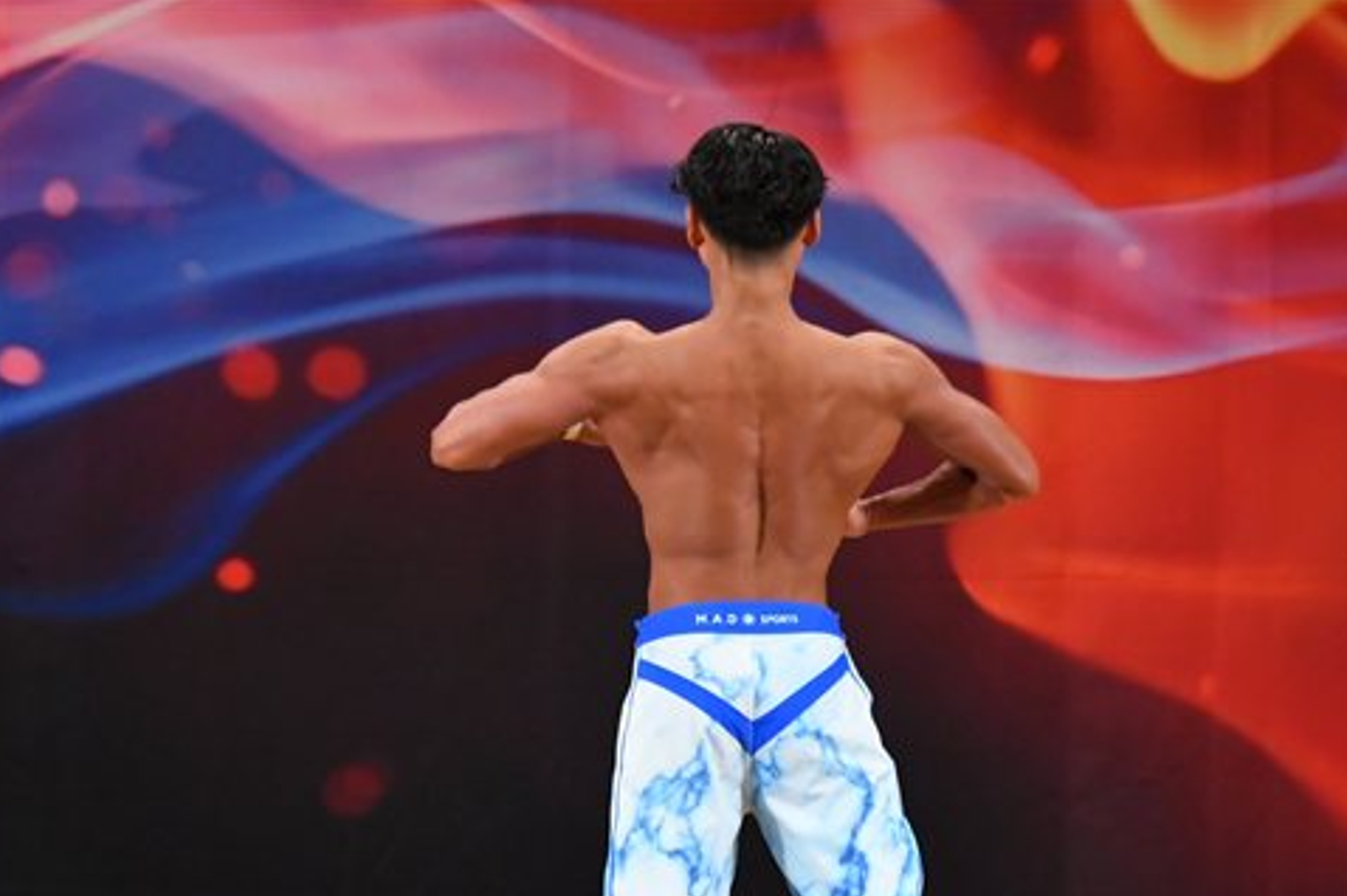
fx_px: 13161
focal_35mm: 352
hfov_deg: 5.9
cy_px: 721
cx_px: 878
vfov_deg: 3.9
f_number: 5.6
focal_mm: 145
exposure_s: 1/400
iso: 3200
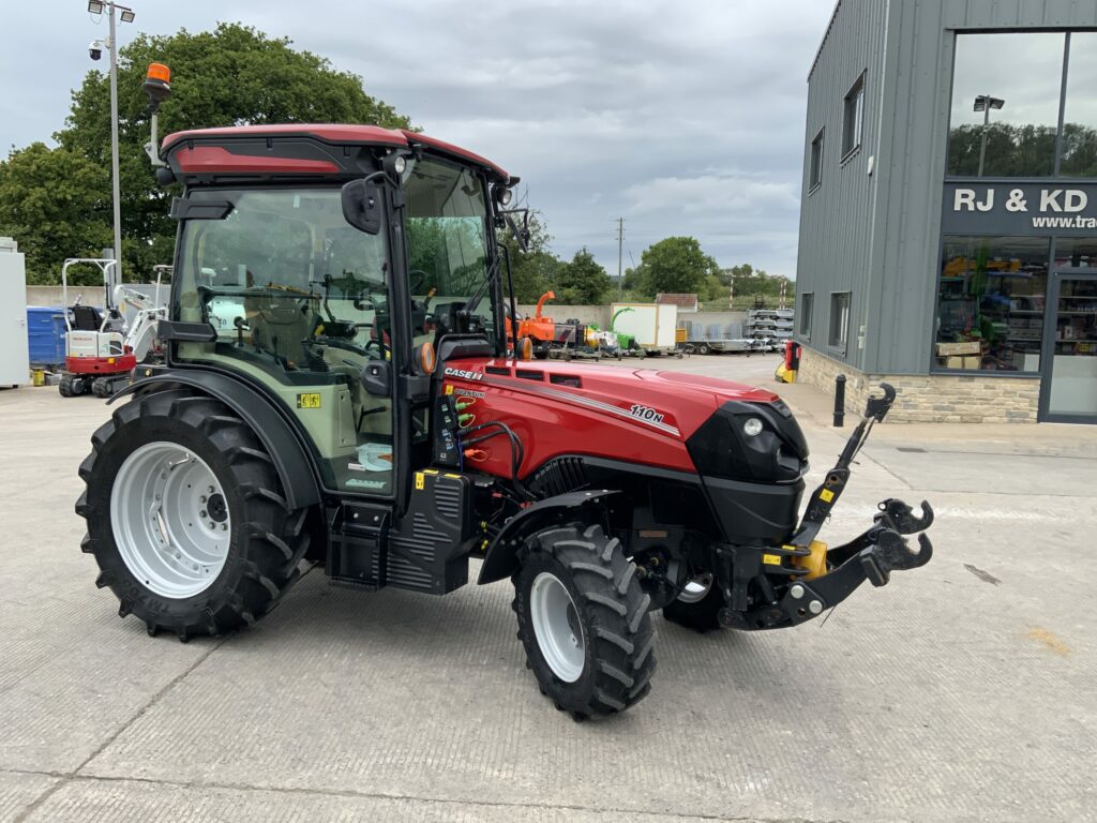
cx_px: 548
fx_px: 919
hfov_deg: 61.7
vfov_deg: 48.2
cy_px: 412
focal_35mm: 29
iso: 16
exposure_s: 1/599
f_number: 1.8
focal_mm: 3
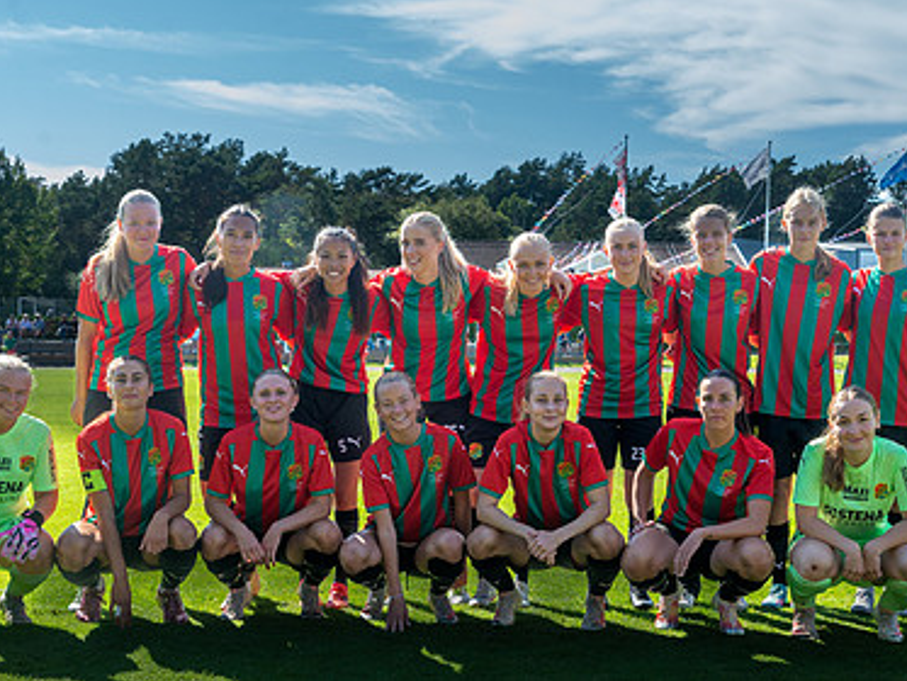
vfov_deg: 21.8
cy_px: 464
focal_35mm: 67
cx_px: 498
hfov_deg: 28.9
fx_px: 1756
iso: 560
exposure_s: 1/1000
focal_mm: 44
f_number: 5.6
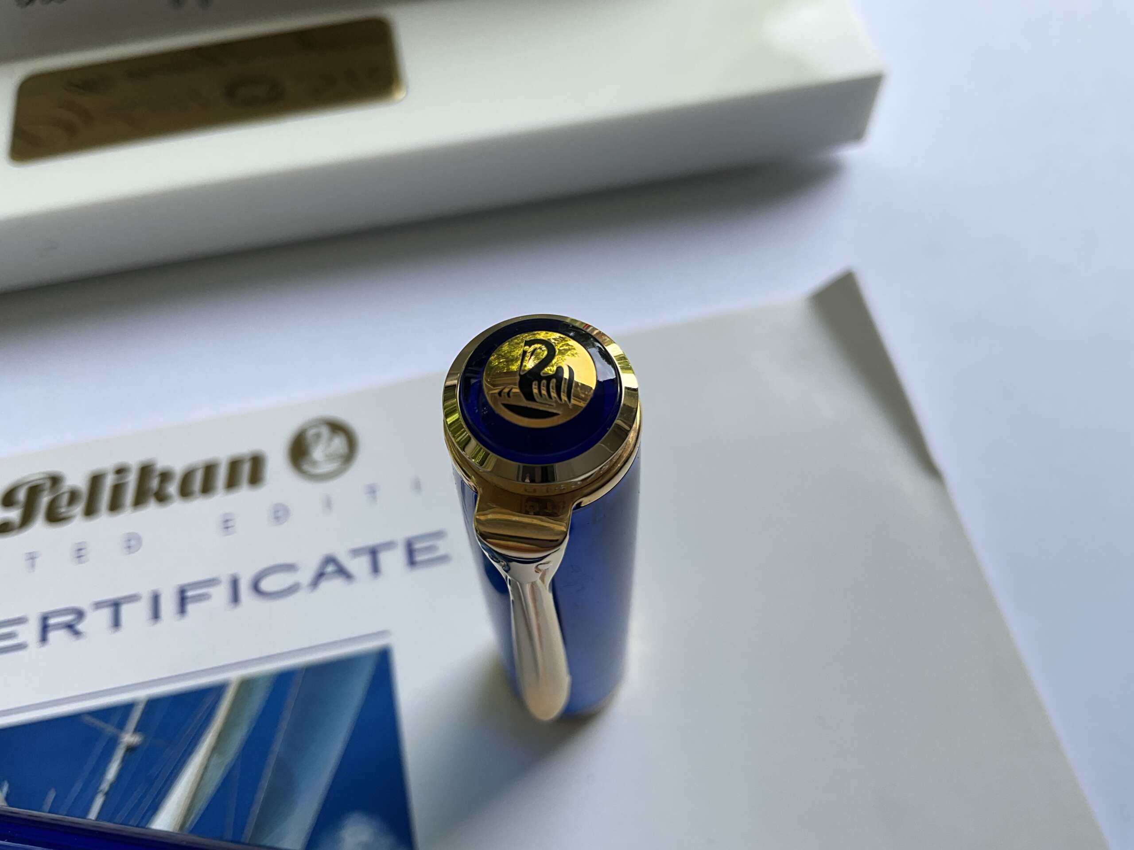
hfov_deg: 61.7
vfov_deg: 48.2
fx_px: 950
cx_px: 567
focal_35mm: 29
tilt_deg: -60.7
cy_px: 425
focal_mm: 3
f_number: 1.8
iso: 16
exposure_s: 1/122
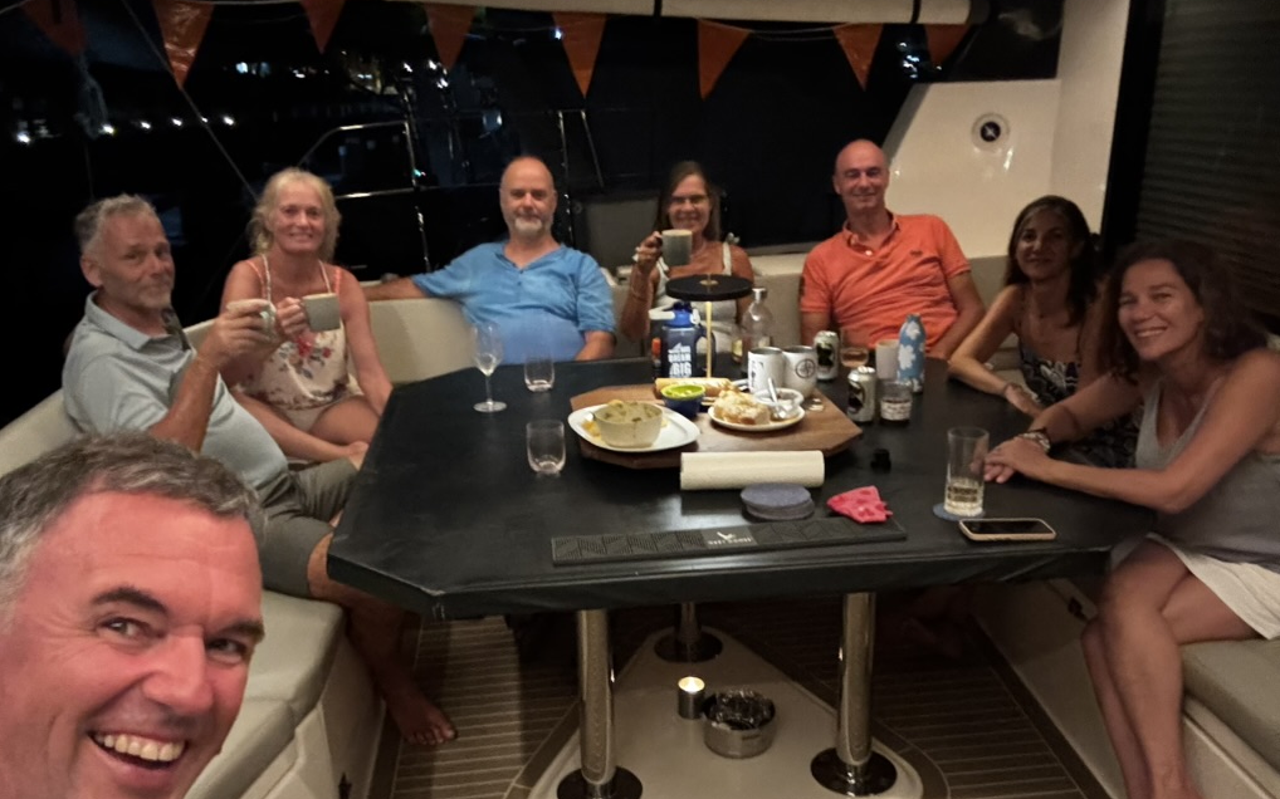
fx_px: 1116
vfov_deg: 39.3
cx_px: 641
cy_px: 464
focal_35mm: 32
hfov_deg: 59.7
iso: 800
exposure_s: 1/15
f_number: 1.9
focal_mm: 2.69
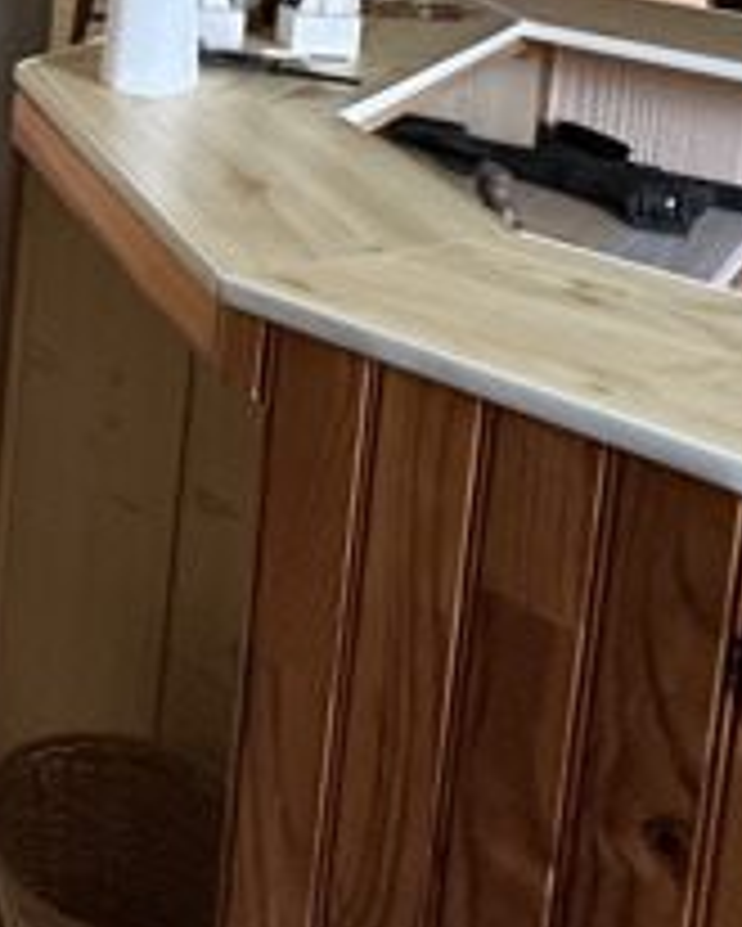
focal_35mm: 53
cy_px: -207
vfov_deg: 29.8
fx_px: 1454
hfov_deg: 21.8
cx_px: -481
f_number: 2.2
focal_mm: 2.22
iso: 250
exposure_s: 1/50
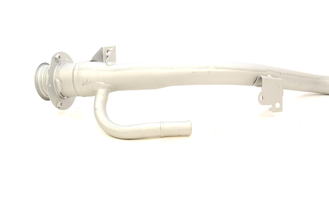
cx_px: 164
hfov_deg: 53.1
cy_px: 110
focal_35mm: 36
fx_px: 329
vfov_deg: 36.9
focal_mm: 24
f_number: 5.6
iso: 400
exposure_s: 1/125
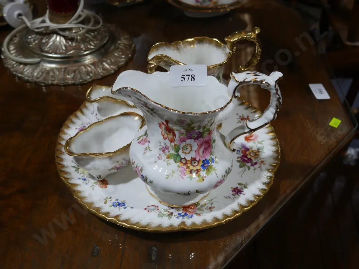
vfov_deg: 37.7
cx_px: 180
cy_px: 134
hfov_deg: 49.0
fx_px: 394
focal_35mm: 38
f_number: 4.1
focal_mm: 19
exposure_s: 1/100
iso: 200
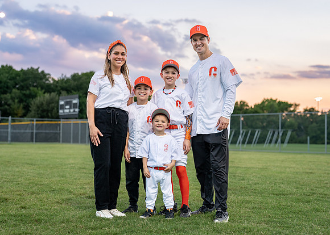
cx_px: 168
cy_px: 119
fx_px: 505
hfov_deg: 36.2
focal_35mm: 54
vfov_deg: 26.2
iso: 400
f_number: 2.5
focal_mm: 50
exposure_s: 1/400
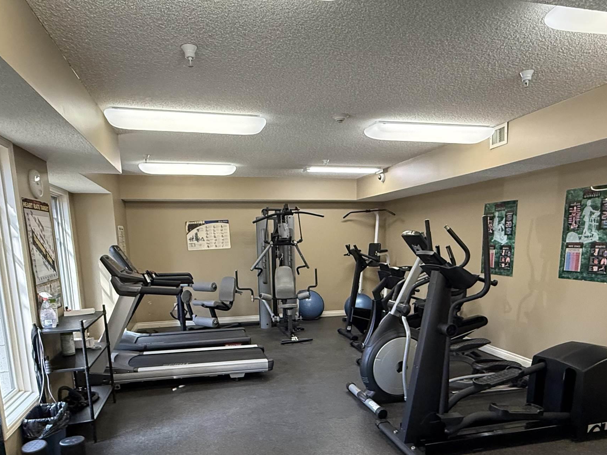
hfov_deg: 69.4
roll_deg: +0.7
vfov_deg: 53.2
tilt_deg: -10.5
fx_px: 438
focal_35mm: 25
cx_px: 306
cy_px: 322
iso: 500
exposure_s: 1/120
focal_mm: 2.22
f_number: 2.2
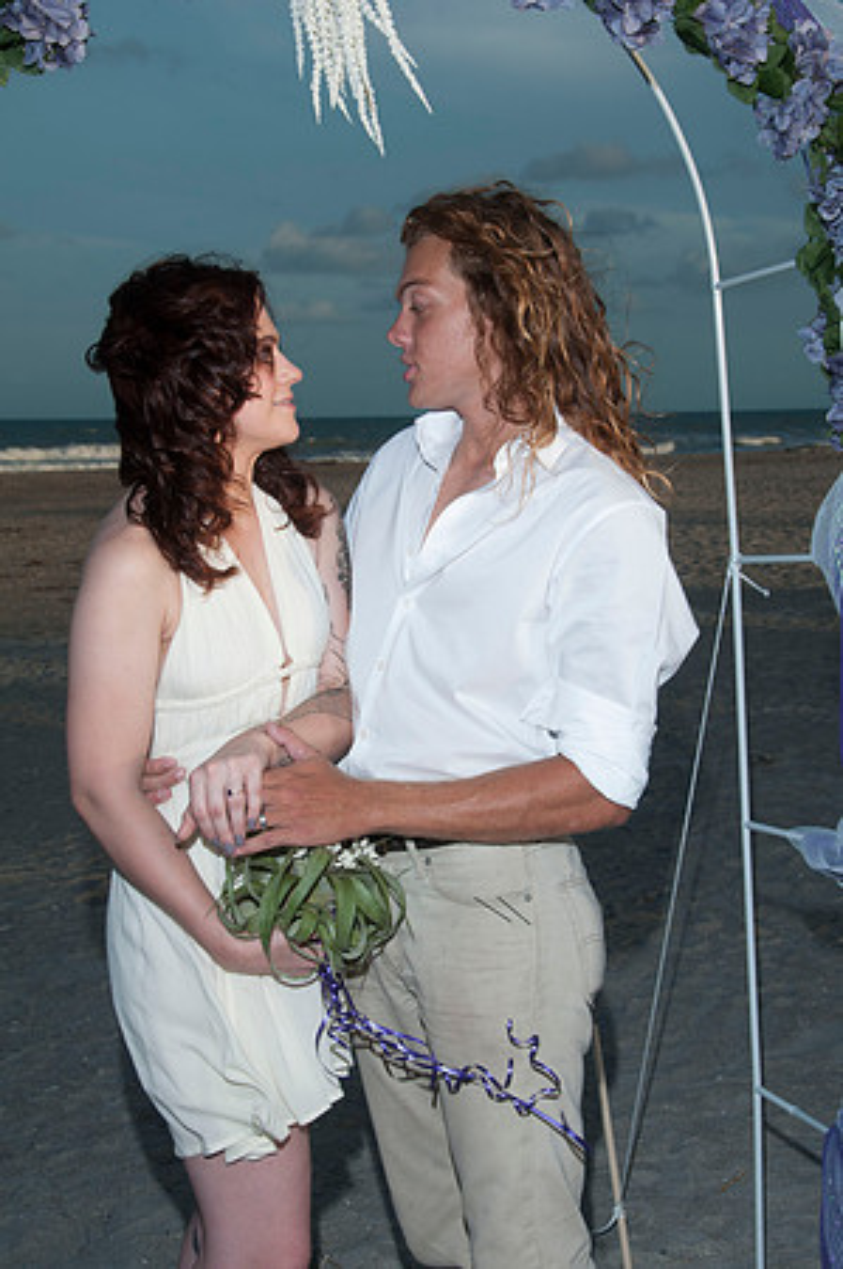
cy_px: 634
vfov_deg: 35.1
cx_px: 422
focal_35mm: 57
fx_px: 2007
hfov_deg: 23.7
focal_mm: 38
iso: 100
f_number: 10
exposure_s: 1/250
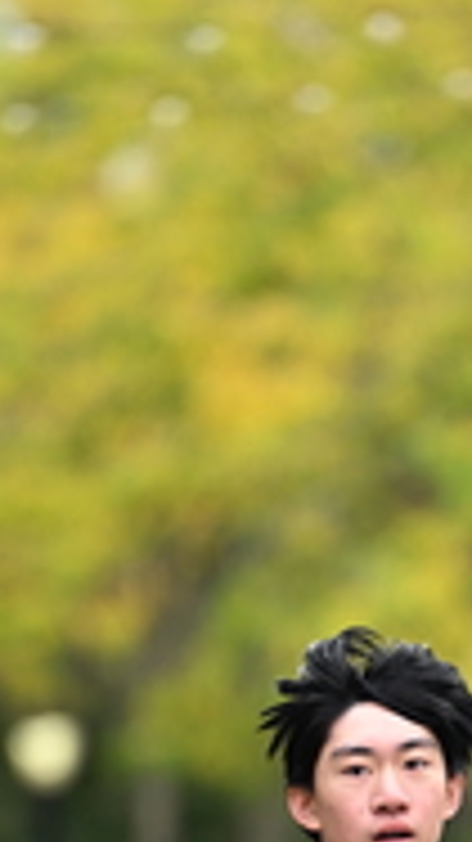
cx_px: 348
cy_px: 923
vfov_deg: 3.5
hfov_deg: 2.0
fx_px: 13725
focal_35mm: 616
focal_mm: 200
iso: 640
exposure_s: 1/2000
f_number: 2.8
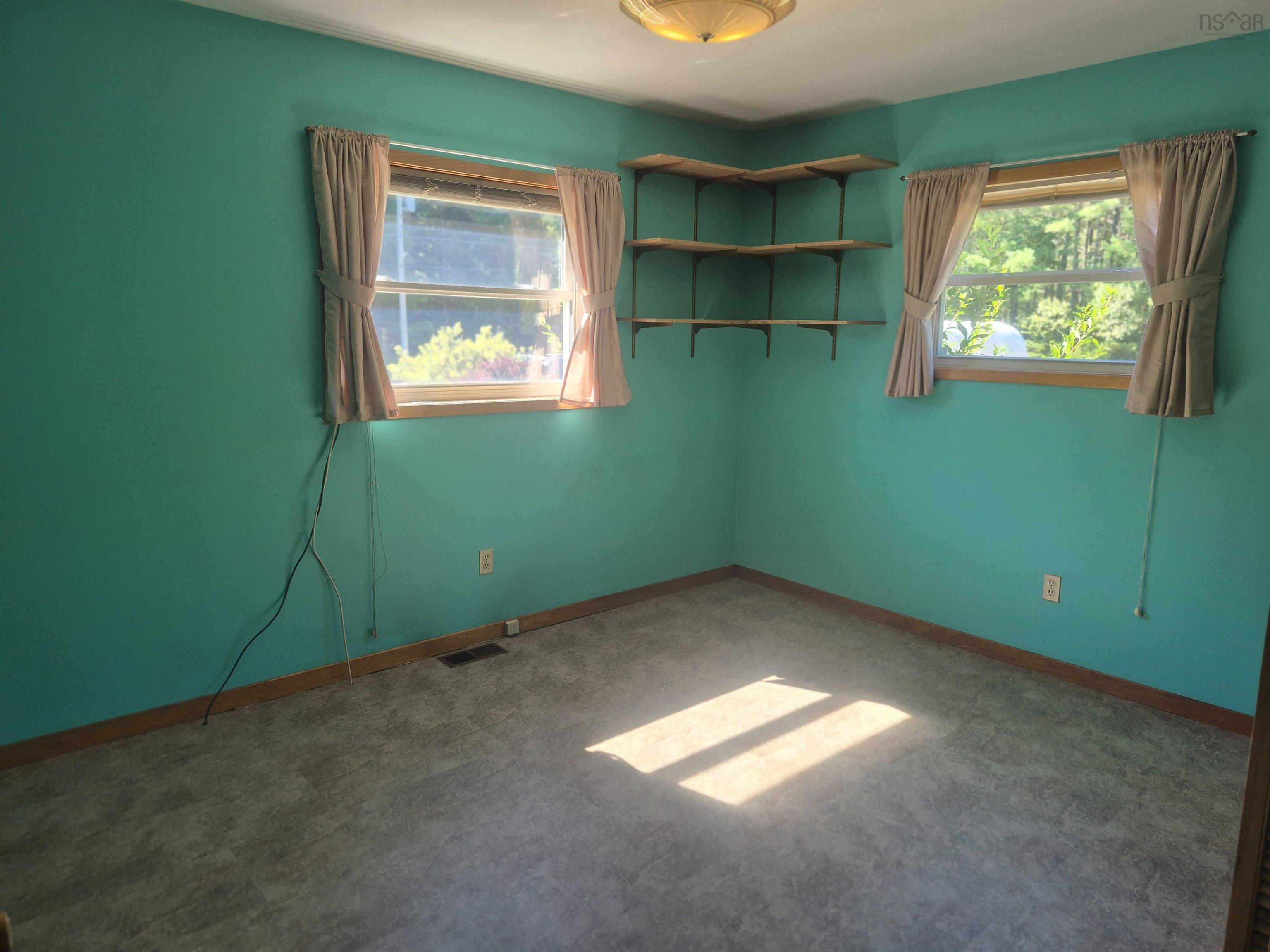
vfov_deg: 58.9
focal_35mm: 23
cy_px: 476
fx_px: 844
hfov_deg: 73.9
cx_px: 635
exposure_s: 1/120
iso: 50
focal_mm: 5.4
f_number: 1.8
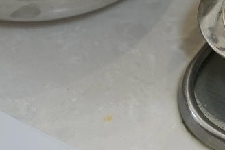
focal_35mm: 234
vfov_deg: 5.8
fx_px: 1463
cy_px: 199
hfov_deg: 8.8
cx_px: 98
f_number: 4
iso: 1000
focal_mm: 64
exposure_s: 1/160
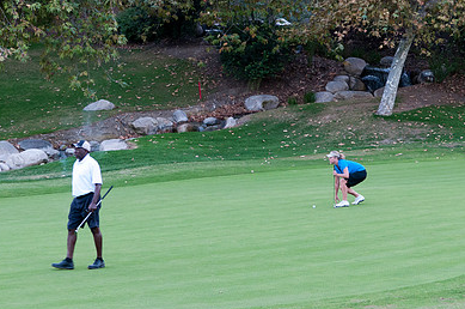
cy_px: 132
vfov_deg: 11.1
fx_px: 1586
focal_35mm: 123
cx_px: 233
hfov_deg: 16.7
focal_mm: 55
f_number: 5
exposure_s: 1/100
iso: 640
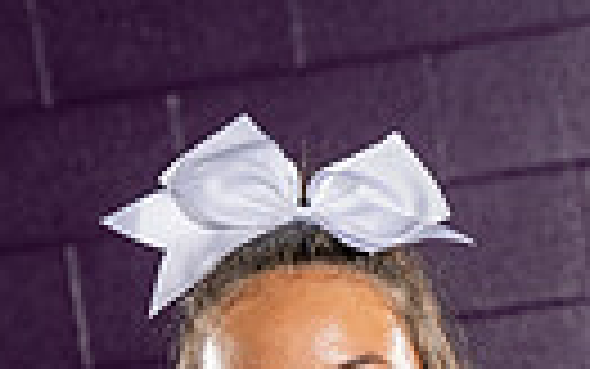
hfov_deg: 12.0
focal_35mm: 175
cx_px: 302
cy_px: 932
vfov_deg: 7.0
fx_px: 2815
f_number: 4
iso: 250
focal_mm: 50
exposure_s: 1/250
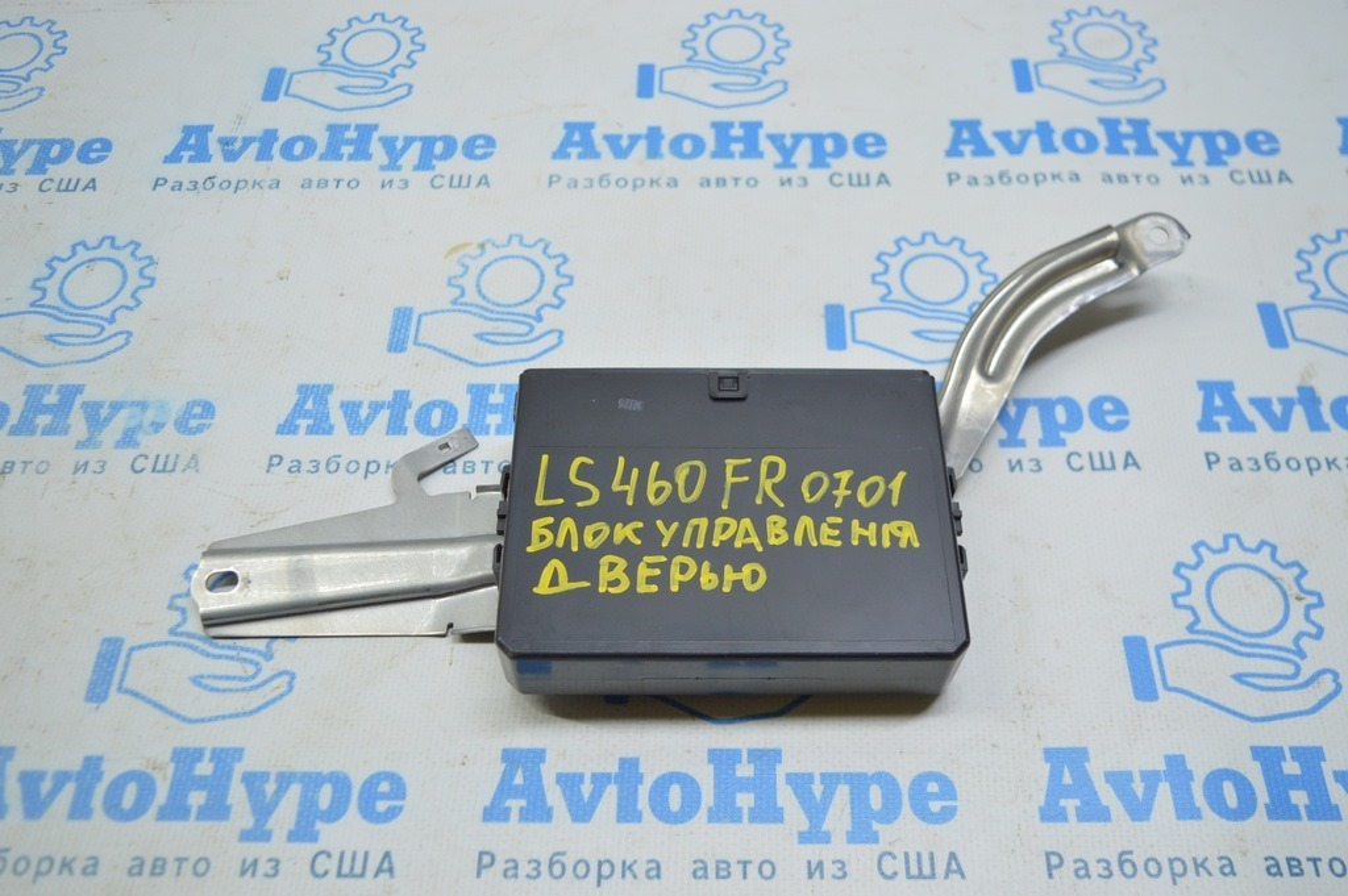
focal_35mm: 33
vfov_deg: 39.9
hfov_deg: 57.3
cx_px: 674
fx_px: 1235
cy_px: 448
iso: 400
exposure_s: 1/80
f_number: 3.8
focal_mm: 22
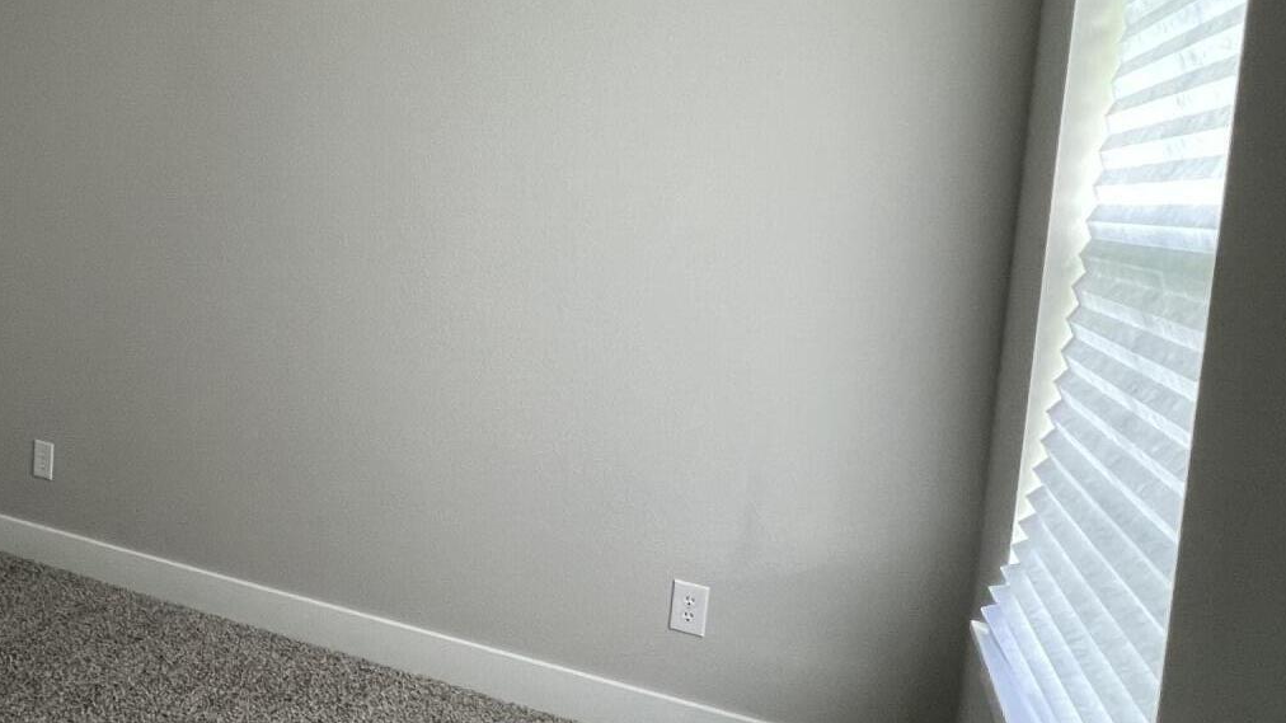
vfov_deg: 41.2
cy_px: 274
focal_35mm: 28
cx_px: 278
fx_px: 955
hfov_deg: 62.8
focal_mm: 1.57
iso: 250
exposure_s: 1/63
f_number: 1.8
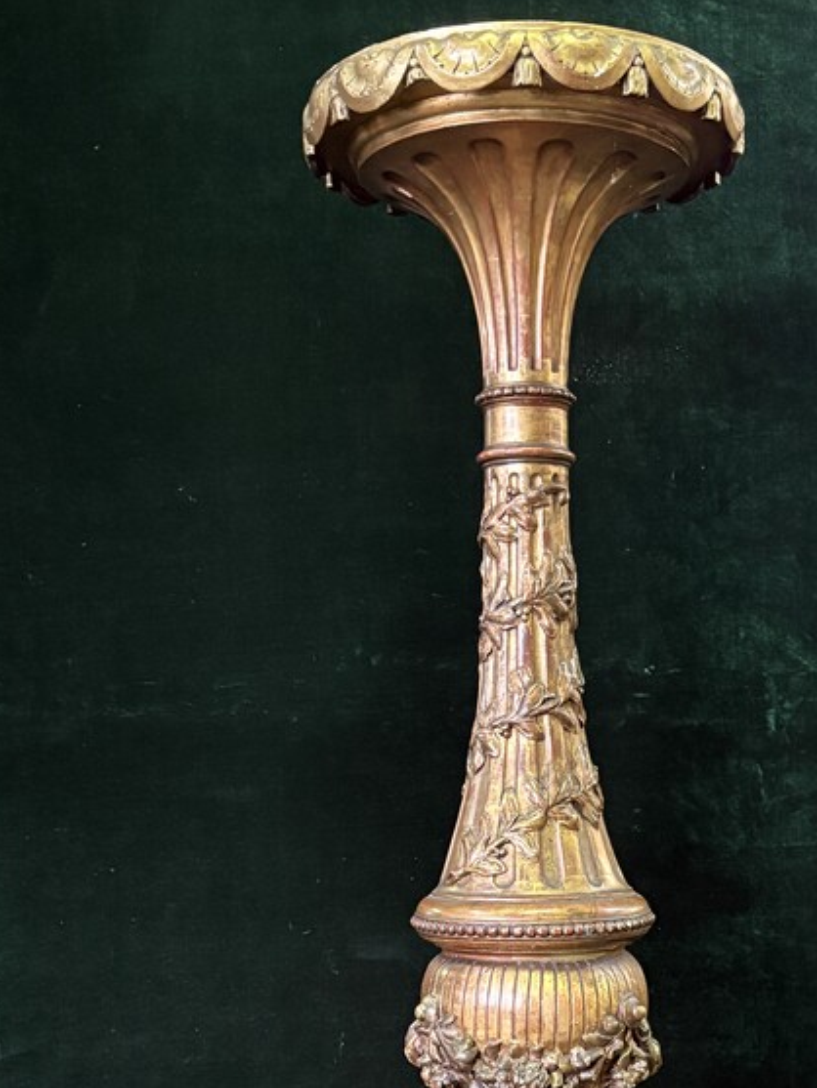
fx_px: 1762
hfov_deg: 25.9
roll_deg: +1.2
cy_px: 1029
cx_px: 555
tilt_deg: -8.7
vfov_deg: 32.2
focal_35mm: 56
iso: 640
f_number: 1.6
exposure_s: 1/33
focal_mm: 5.96
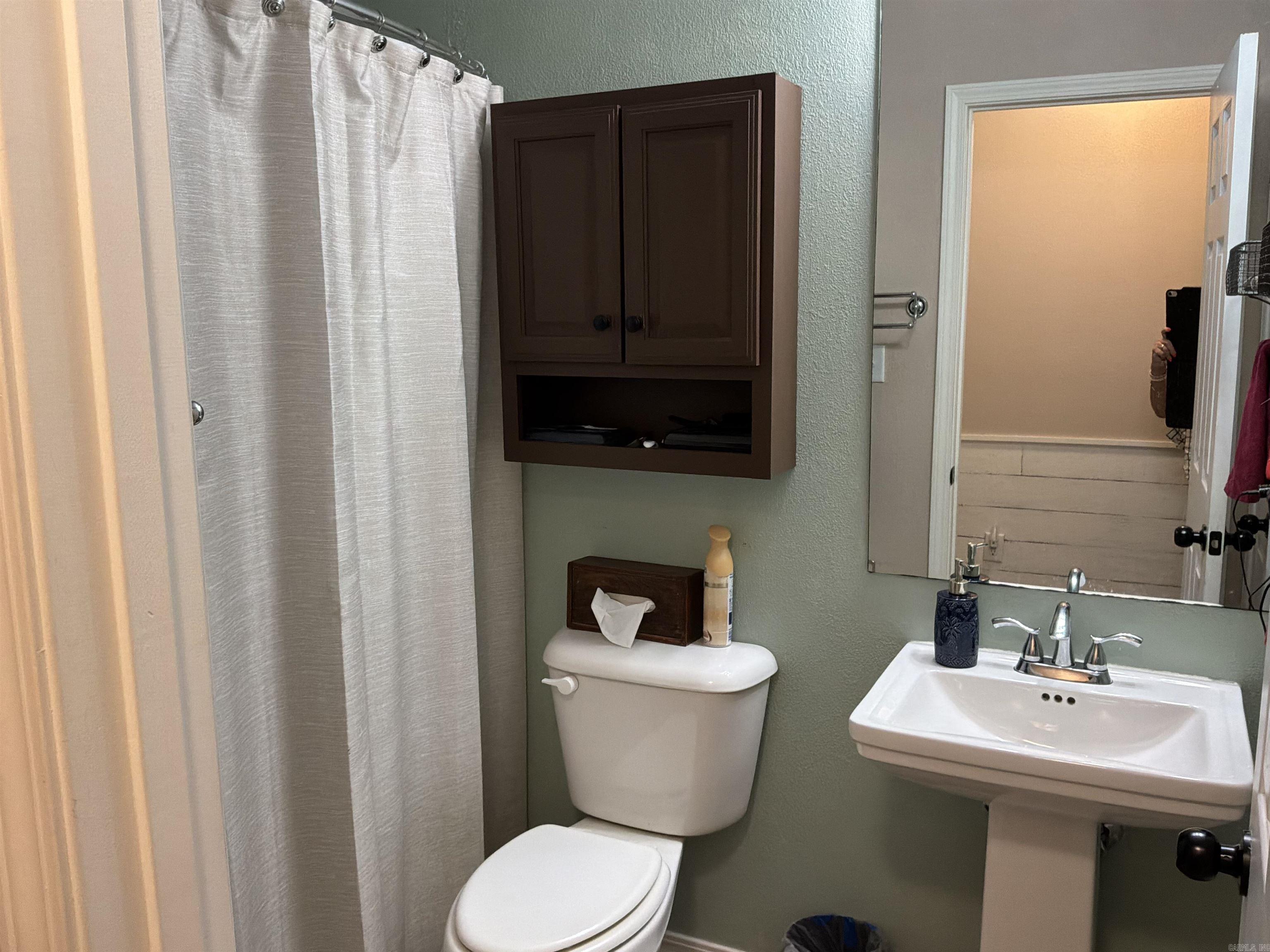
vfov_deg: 49.7
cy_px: 476
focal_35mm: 28
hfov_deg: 63.4
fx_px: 1027
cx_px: 635
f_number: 1.8
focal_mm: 3
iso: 125
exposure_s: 1/60
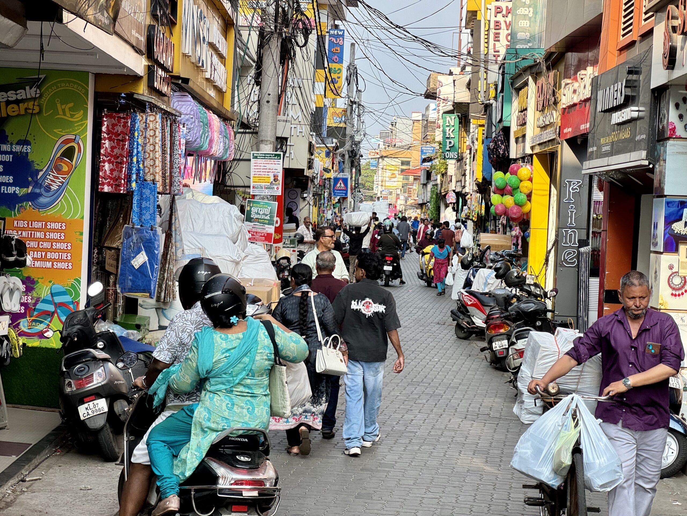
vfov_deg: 19.1
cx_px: 344
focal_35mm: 77
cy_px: 258
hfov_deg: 25.3
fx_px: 1528
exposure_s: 1/210
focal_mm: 9
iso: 25
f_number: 2.8
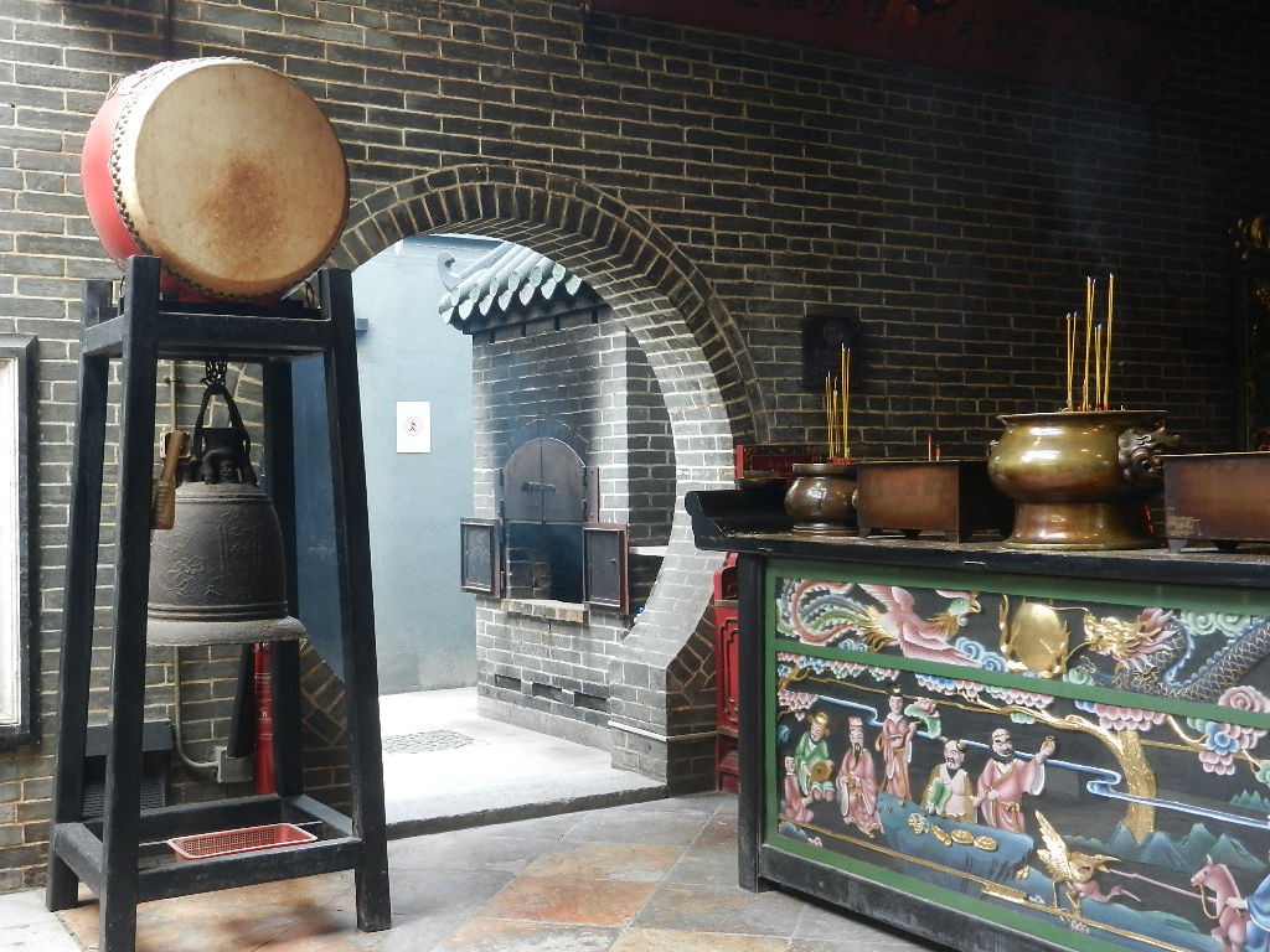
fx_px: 1394
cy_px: 476
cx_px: 635
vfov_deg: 37.7
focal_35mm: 38
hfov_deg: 49.0
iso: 400
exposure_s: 1/20
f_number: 4
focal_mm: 6.9
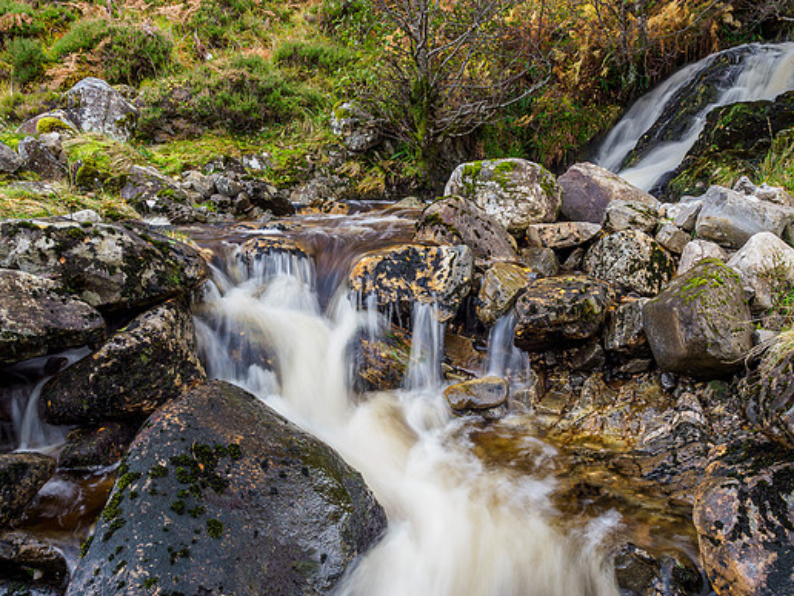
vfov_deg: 51.3
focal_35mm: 27
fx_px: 619
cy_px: 330
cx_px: 445
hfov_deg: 65.1
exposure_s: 1/4
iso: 64
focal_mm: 12
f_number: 7.1
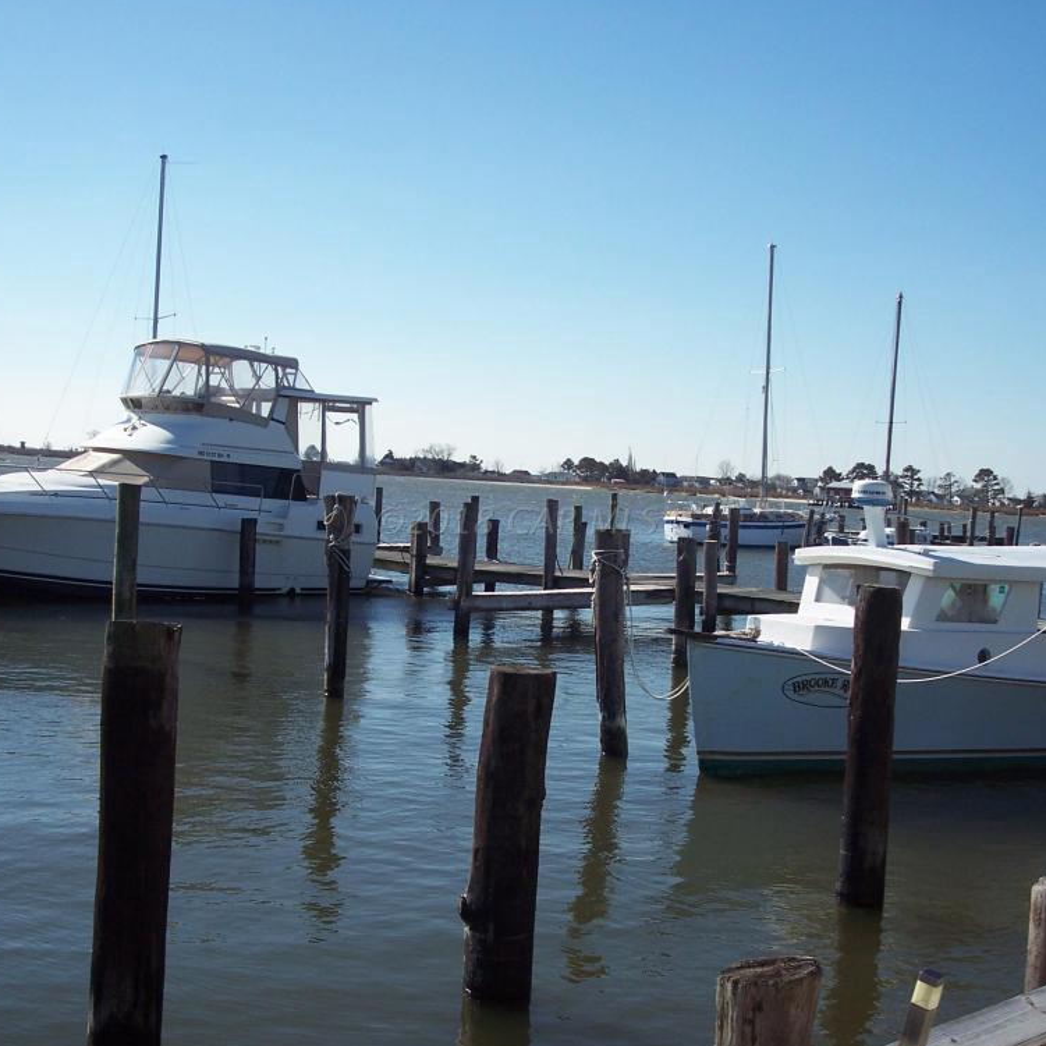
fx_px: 1607
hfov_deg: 36.1
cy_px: 521
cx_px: 517
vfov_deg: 36.1
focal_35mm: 47
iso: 100
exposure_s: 1/1000
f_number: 4
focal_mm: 8
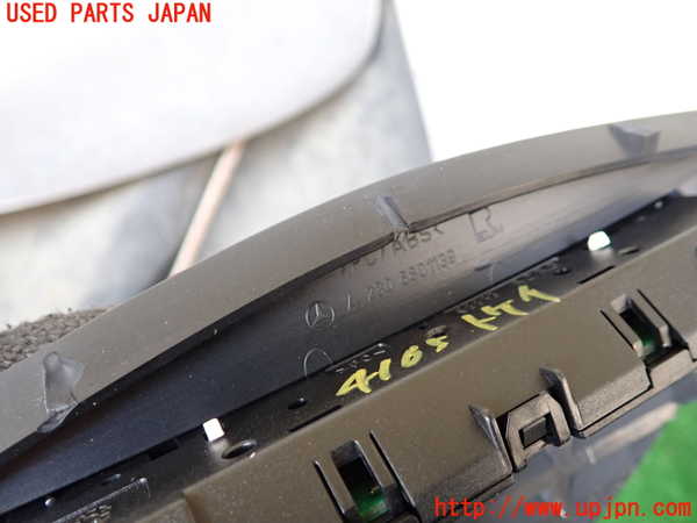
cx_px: 348
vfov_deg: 46.8
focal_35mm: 30
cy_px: 262
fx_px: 604
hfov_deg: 60.0
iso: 200
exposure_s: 1/30
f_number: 2.3
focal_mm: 5.4
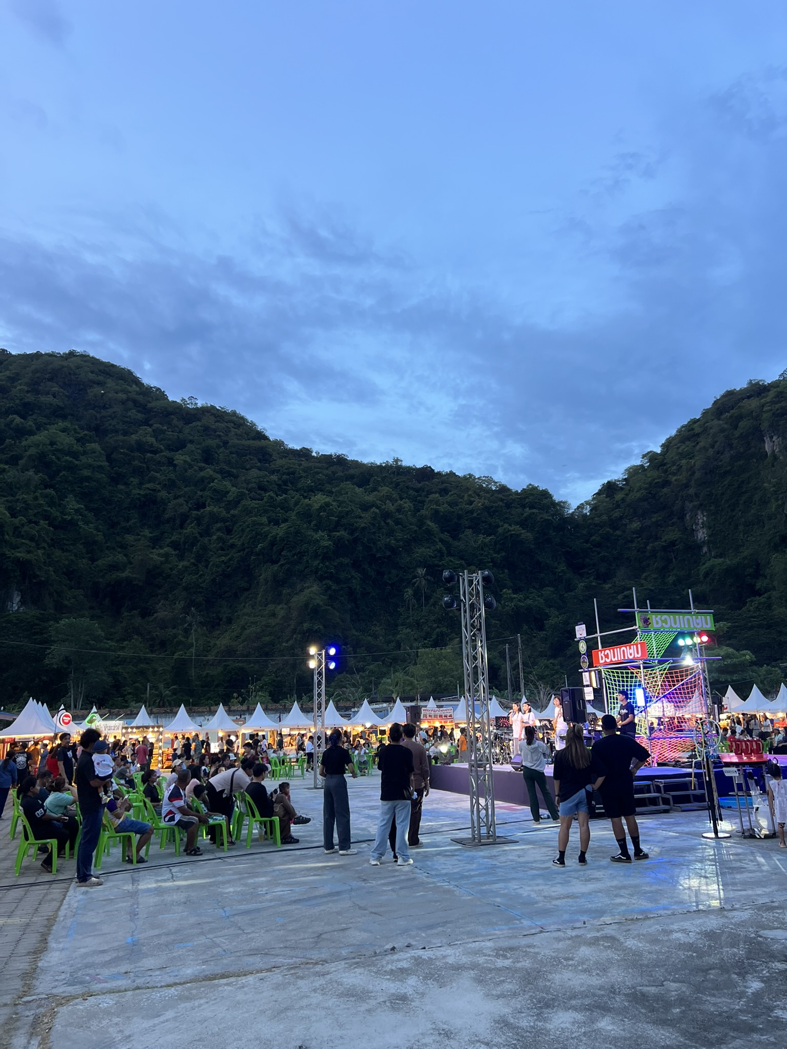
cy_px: 524
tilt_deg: +15.9
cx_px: 394
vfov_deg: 67.3
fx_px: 788
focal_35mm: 26
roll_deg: +1.9
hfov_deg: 53.1
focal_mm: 5.7
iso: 80
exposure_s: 1/100
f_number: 1.5
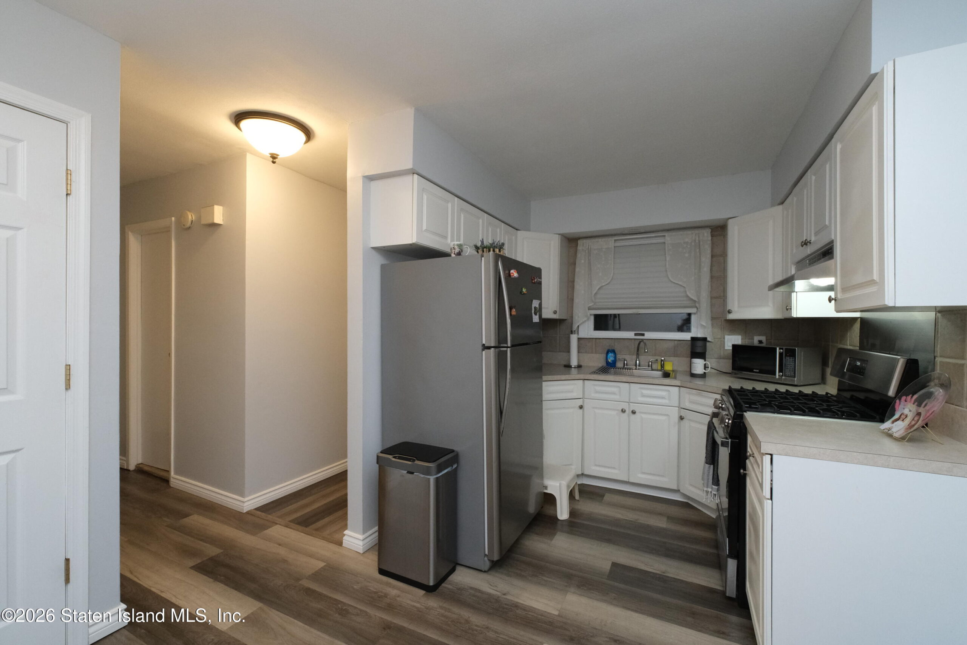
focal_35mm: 15
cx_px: 484
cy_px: 322
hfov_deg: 100.4
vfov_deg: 77.3
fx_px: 403
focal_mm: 10
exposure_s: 1/60
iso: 2500
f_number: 8
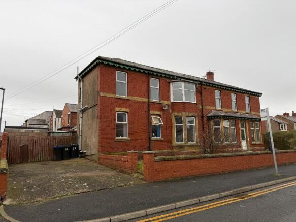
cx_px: 148
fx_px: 205
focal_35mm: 24
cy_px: 111
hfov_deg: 71.6
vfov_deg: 56.8
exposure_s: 1/148
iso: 50
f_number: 1.78
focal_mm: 6.76
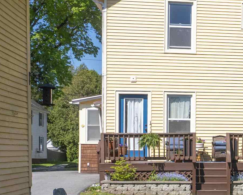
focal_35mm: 70
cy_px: 201
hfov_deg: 22.6
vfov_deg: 21.0
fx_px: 503
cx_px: 358
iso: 100
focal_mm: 8.38
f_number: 2.8
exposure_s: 1/180
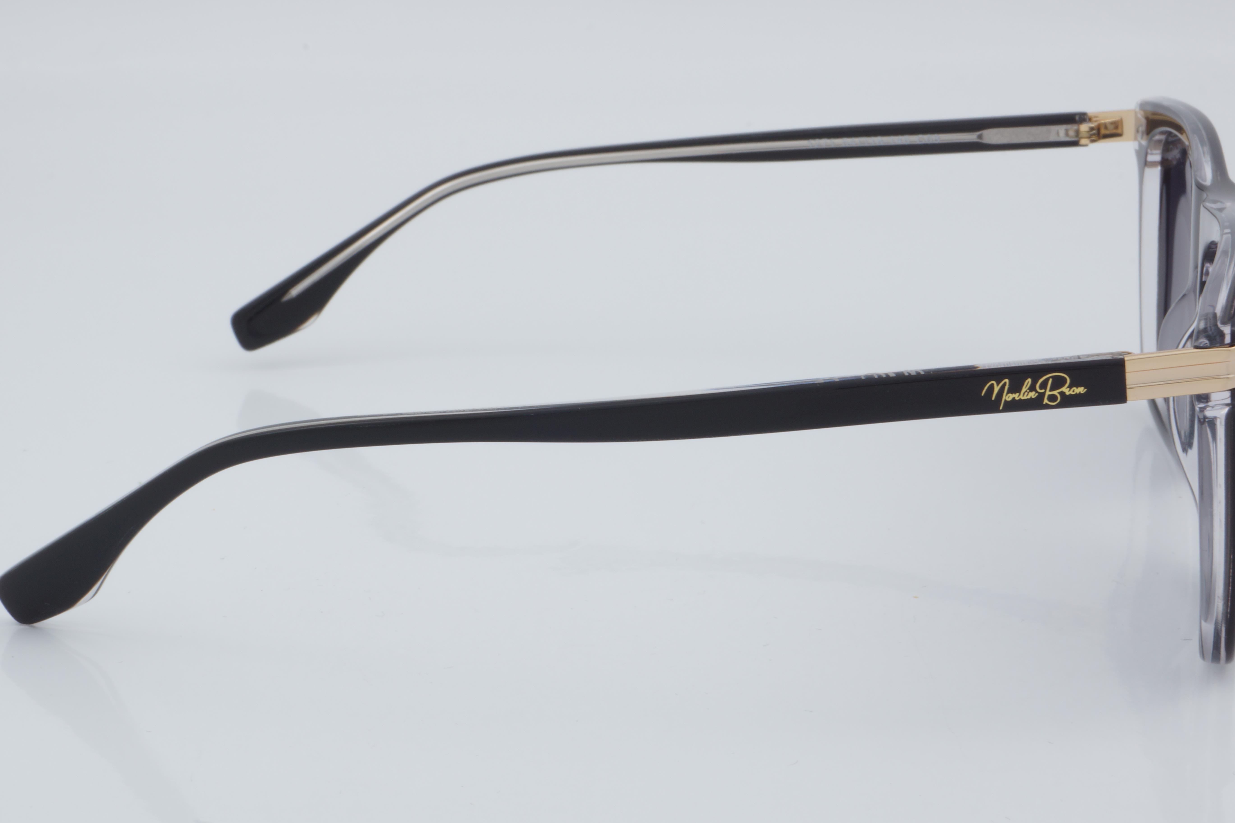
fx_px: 2813
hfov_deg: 24.8
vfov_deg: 16.7
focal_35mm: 82
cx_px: 632
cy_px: 392
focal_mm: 50
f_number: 32
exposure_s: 1/4
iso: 100
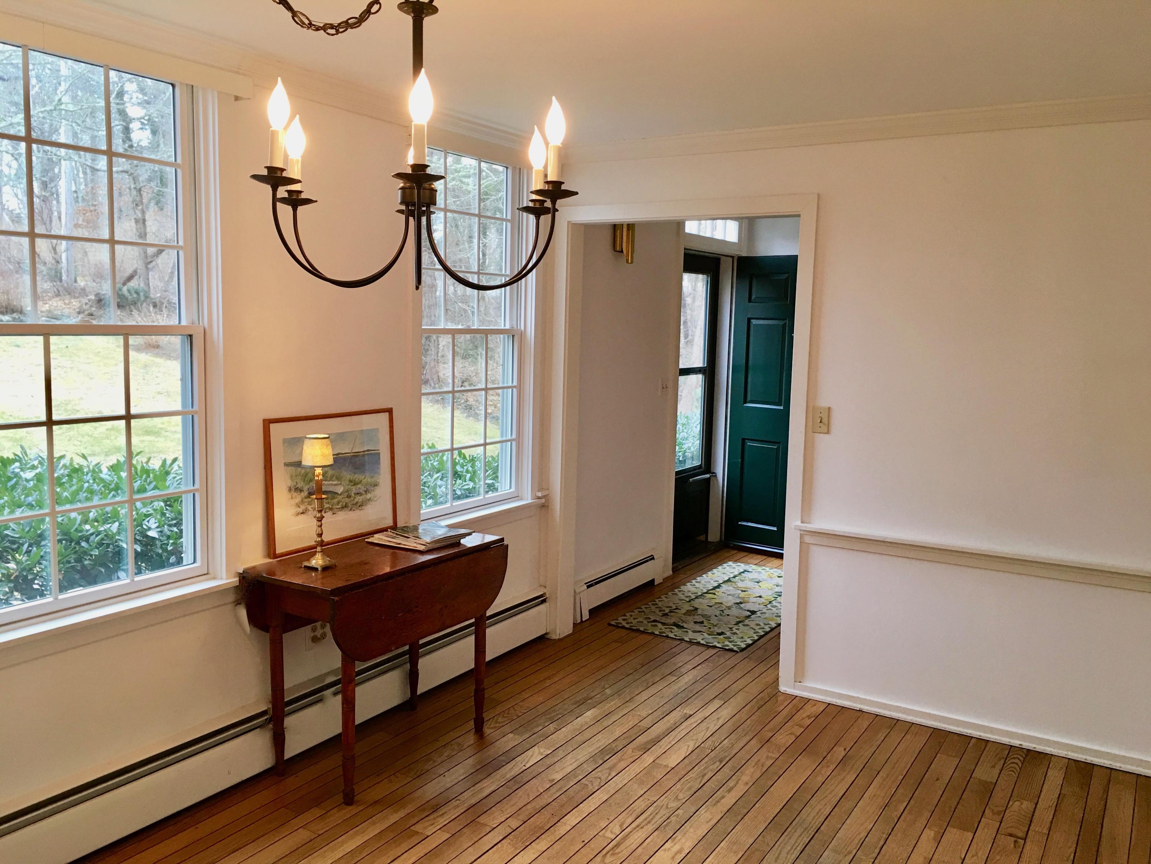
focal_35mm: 29
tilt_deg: -5.8
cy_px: 432
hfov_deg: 61.7
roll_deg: -1.6
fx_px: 964
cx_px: 576
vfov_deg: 48.2
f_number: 2.2
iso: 25
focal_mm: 4.15
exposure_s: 1/30
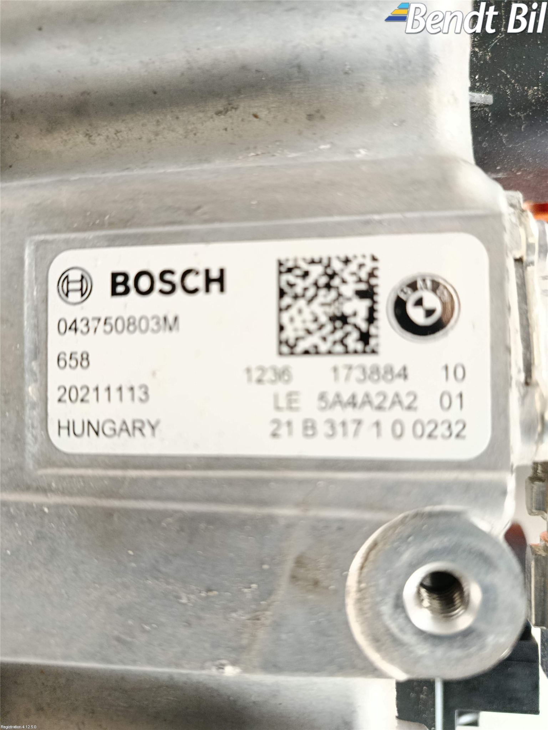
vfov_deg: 71.6
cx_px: 274
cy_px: 365
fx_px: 507
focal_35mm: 24
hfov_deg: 56.8
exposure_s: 1/25
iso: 2358
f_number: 1.7
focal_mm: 5.24
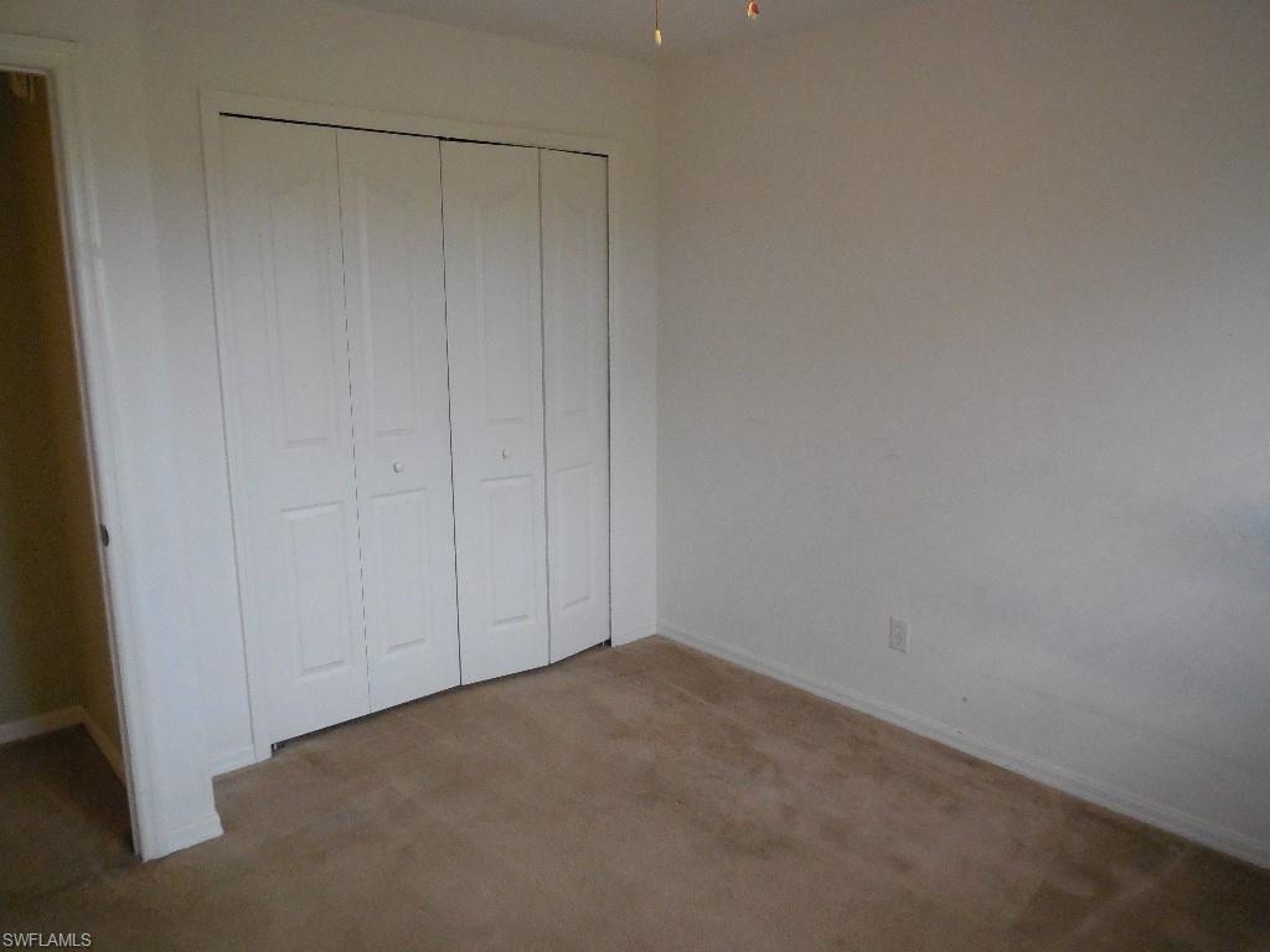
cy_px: 476
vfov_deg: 54.9
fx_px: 917
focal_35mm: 25
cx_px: 635
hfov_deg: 69.4
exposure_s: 1/200
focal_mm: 4.5
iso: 800
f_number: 3.1
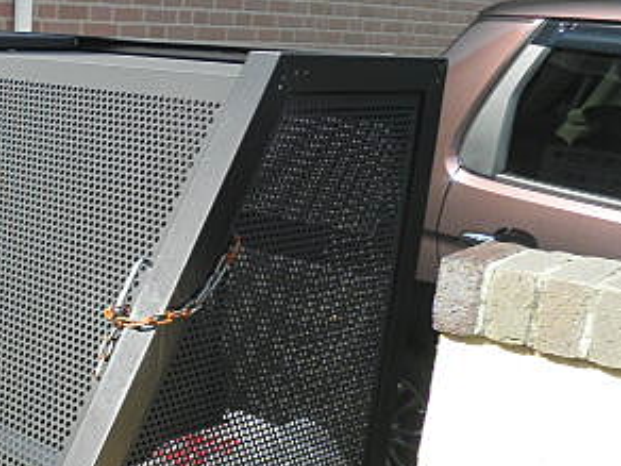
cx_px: 23
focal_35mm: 57
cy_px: 372
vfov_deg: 25.2
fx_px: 1023
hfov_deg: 31.6
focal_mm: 4.7
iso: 64
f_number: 7.9
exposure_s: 1/60
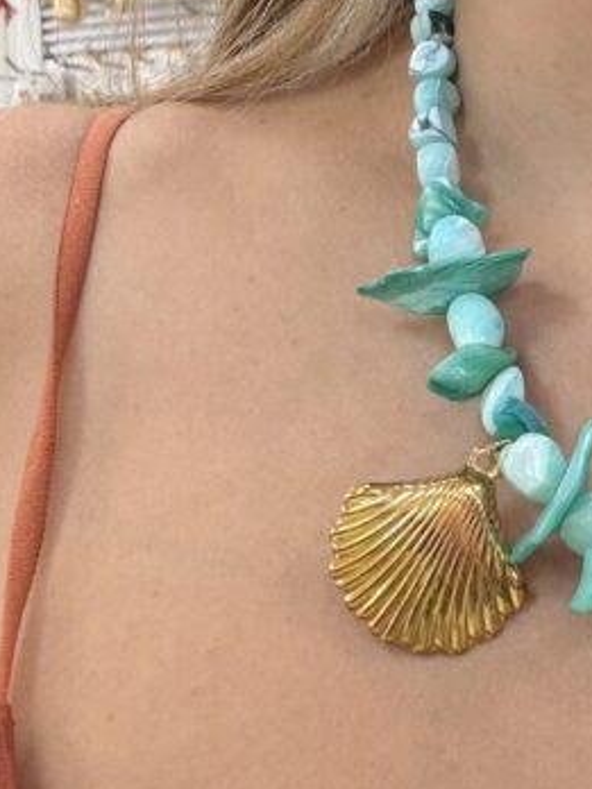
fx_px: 1573
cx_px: 671
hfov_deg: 20.2
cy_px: 417
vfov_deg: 28.2
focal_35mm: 69
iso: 80
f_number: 1.9
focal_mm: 2.71
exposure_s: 1/50
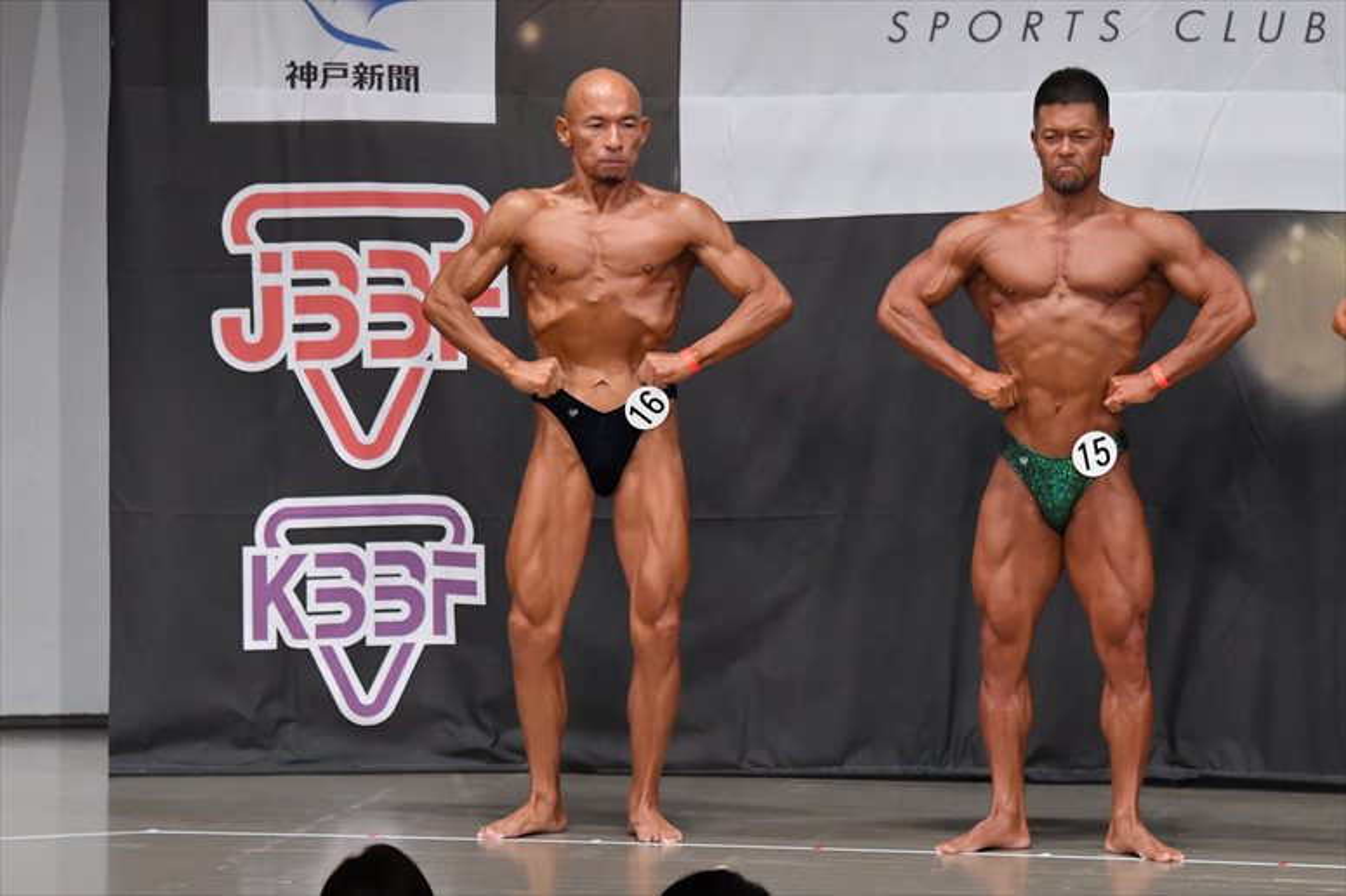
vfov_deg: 6.1
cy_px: 448
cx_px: 673
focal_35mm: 225
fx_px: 8409
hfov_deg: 9.2
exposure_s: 1/400
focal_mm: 150
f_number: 5.6
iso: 5000
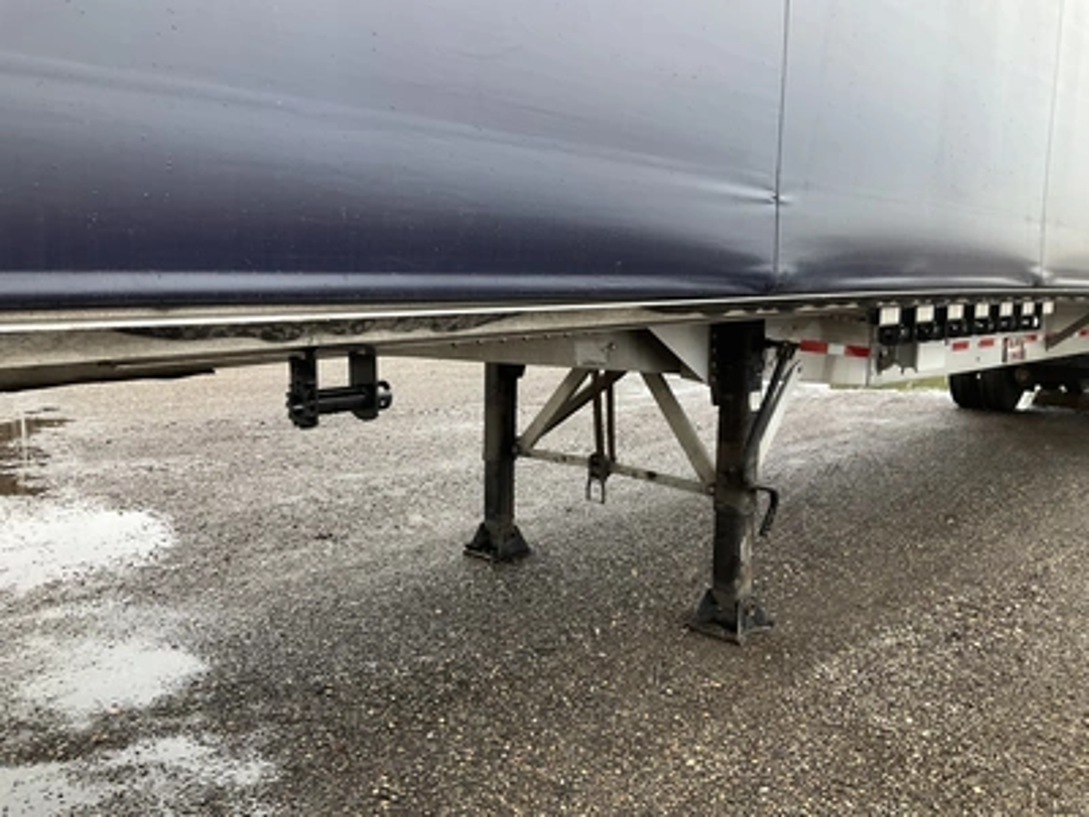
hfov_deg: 61.7
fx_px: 912
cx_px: 544
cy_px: 408
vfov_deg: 48.2
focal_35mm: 29
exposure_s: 1/122
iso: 20
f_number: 1.8
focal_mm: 3
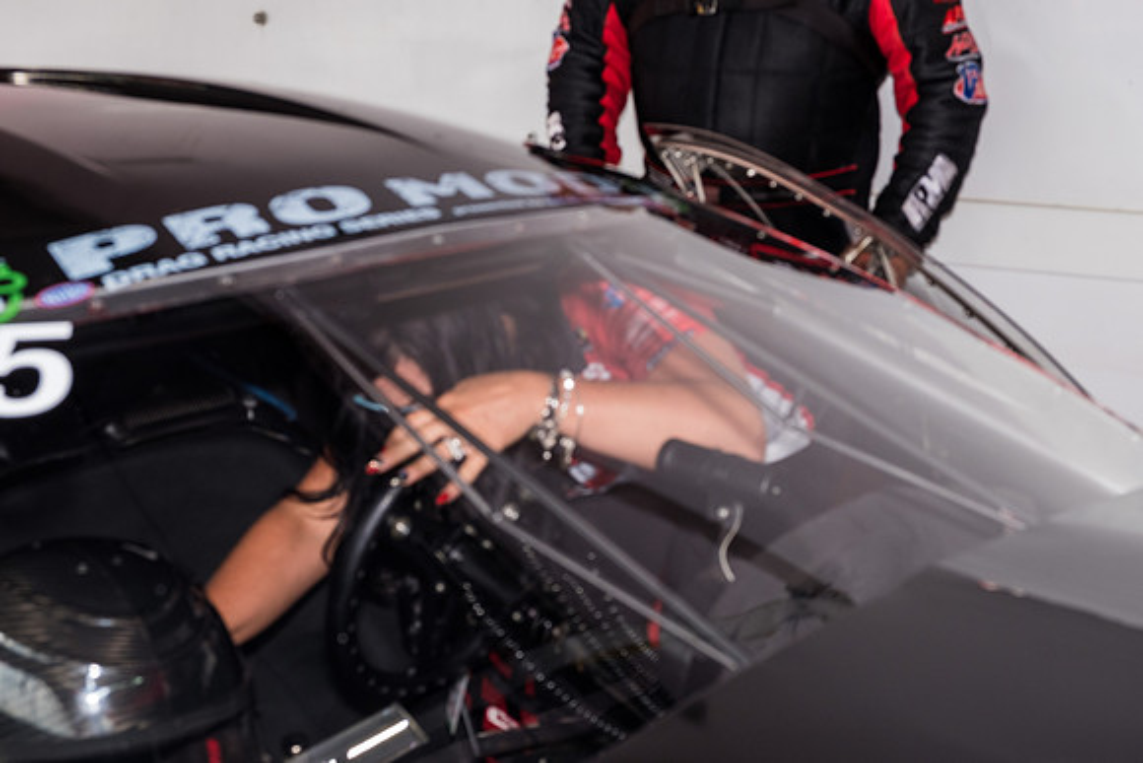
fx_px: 1874
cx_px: 572
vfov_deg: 23.0
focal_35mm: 59
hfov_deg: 33.9
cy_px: 382
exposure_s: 1/80
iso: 400
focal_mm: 39
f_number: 9
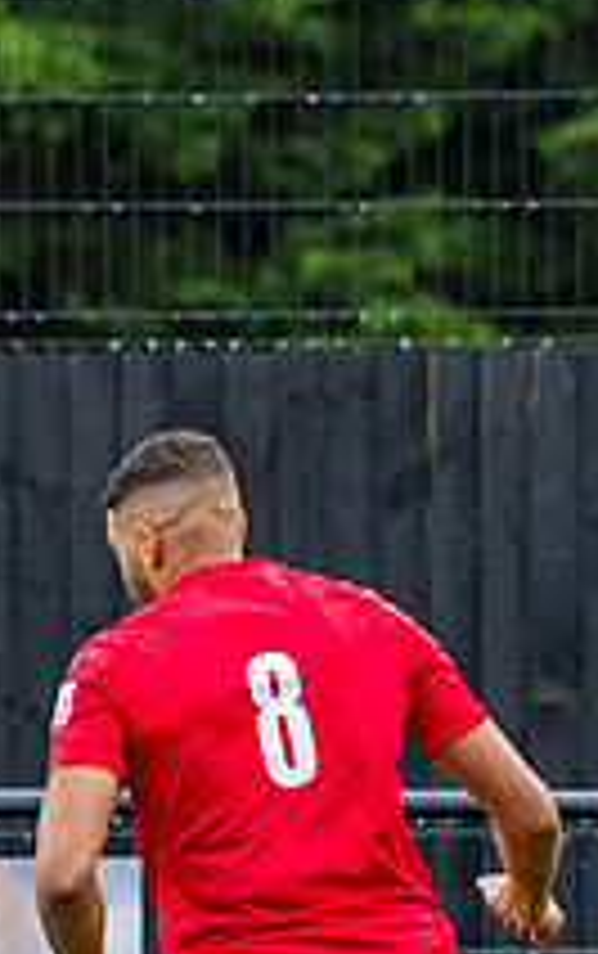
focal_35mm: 1808
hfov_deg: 0.7
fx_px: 47018
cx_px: 190
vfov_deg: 1.2
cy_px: 955
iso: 400
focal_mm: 200
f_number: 4
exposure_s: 1/800
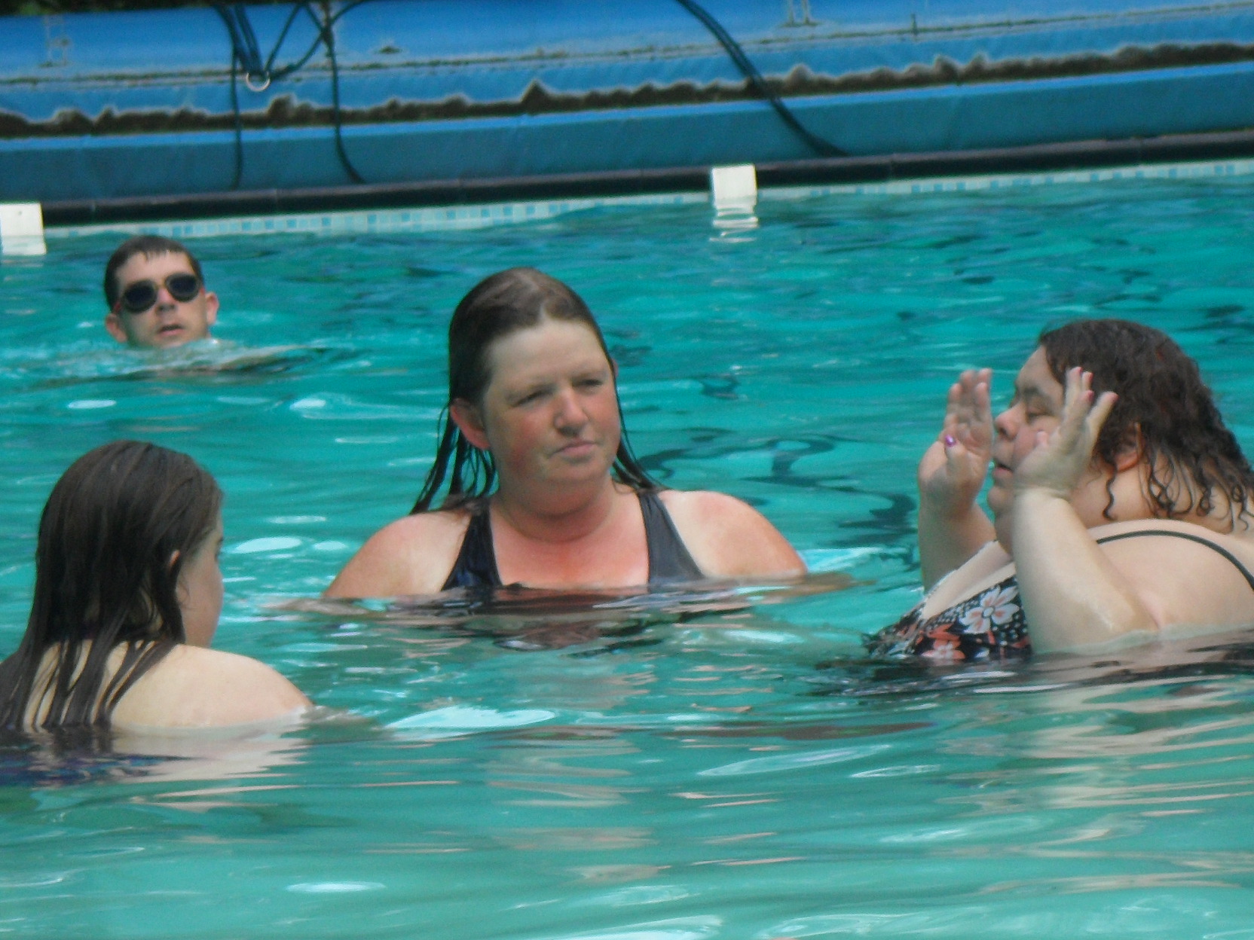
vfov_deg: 32.9
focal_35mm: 44
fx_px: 1594
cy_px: 470
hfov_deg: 42.9
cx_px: 627
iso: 80
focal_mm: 7.8
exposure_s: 1/60
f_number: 5.9
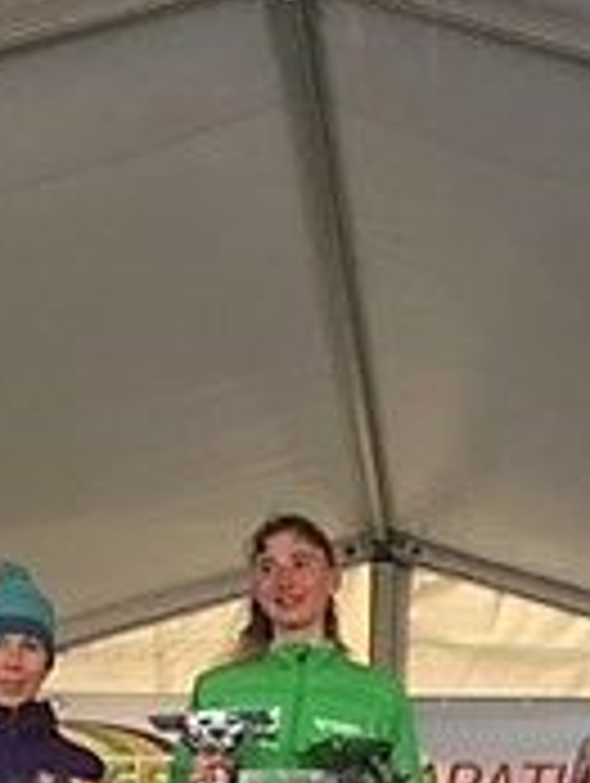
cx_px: 527
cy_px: 986
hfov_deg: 18.2
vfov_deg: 22.2
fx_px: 1814
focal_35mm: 80
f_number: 2.2
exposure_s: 1/425
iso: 32
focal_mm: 4.15
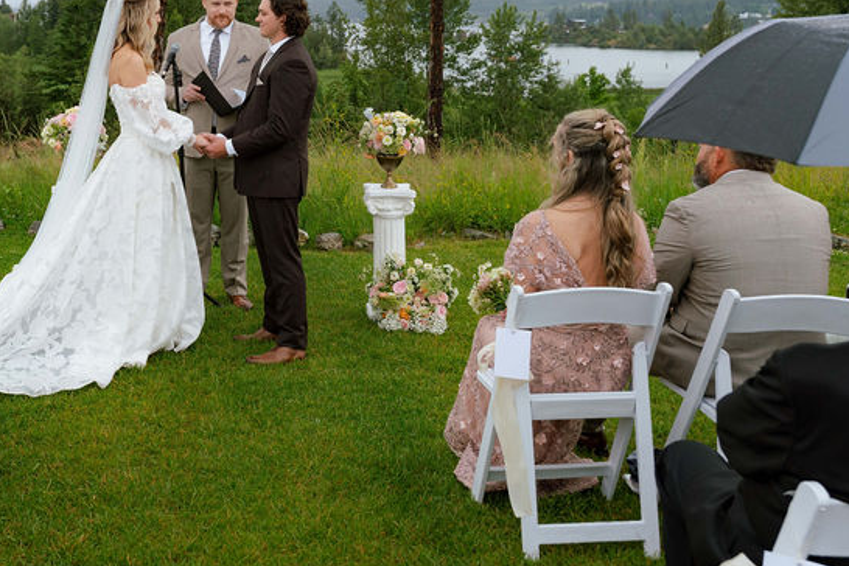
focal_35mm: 45
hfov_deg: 42.2
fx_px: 1061
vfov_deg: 29.0
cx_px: 208
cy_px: 93
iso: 320
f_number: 4
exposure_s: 1/640
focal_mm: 24
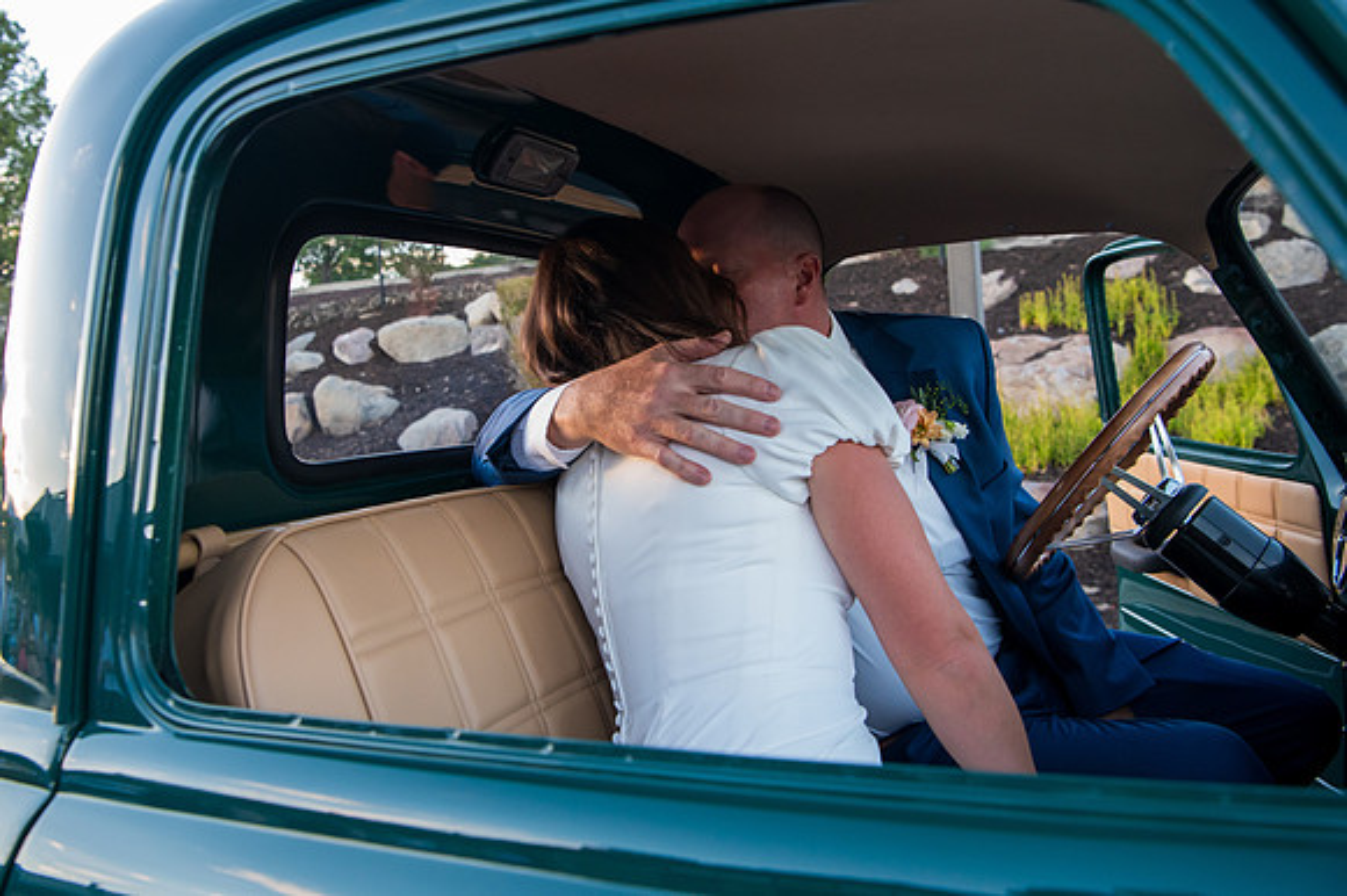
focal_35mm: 31
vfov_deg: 42.3
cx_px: 611
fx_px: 1158
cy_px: 411
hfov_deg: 60.3
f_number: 5
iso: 3200
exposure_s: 1/320
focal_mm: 28
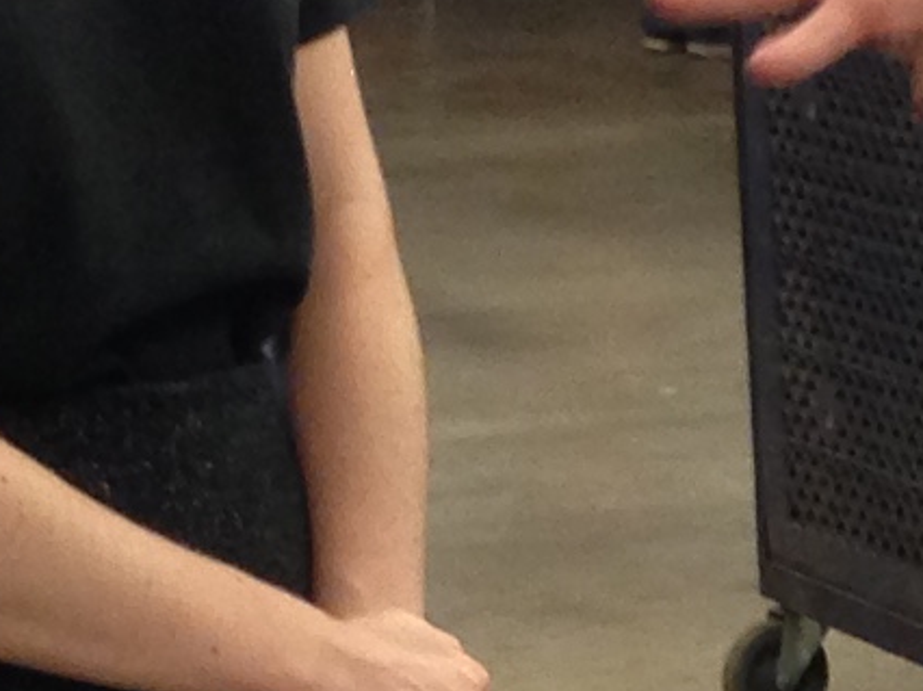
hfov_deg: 7.6
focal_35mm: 253
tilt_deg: -13.5
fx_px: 6742
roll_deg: +1.3
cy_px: 834
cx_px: 1562
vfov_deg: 5.8
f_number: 2.4
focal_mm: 4.12
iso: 100
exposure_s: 1/20
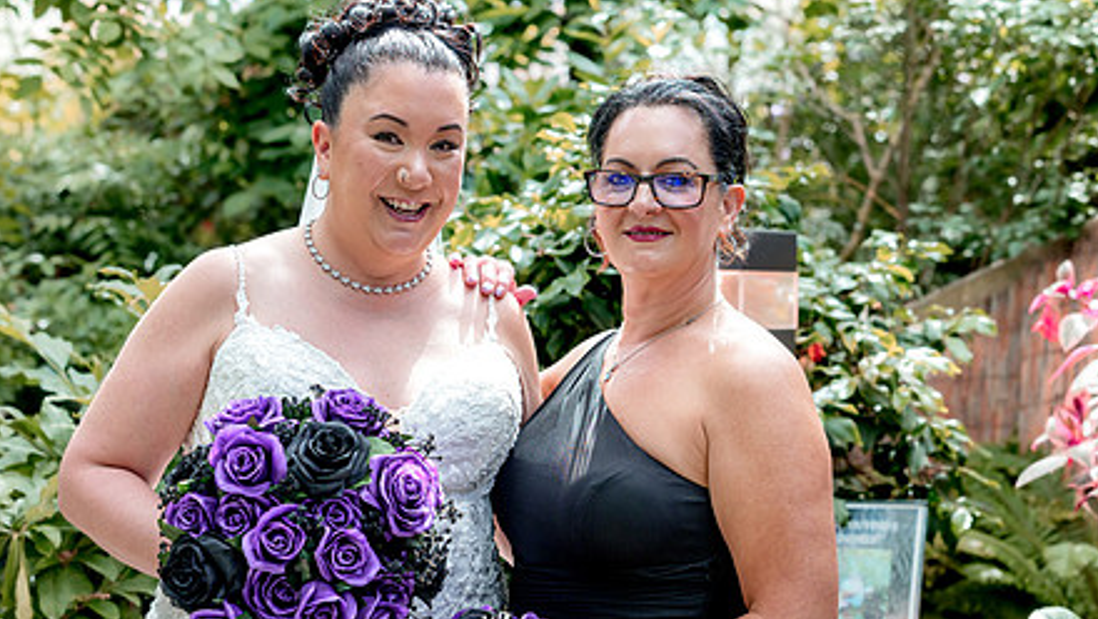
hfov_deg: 30.5
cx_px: 514
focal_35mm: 69
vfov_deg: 17.5
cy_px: 366
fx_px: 2010
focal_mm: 50
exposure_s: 1/640
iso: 640
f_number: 3.5
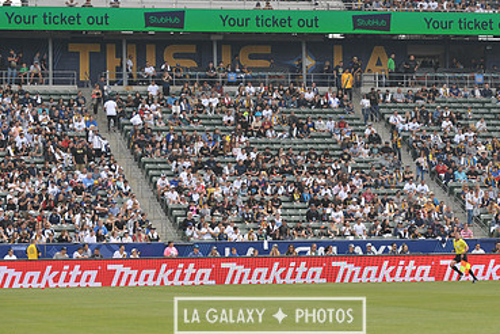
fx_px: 2291
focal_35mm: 165
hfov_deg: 12.5
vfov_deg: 8.3
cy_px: 111
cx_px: 270
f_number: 3.5
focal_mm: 105
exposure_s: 1/2500
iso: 320
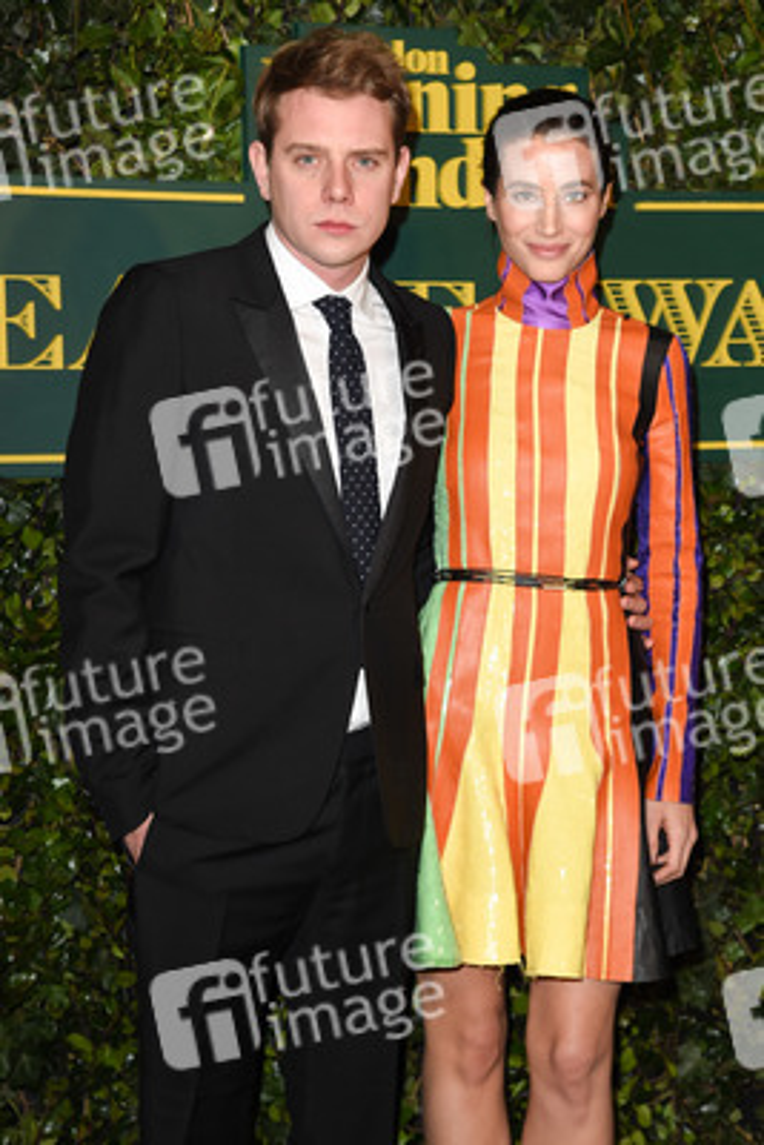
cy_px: 572
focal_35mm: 75
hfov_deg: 18.2
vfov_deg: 27.0
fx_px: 2385
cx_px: 382
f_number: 5.6
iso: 800
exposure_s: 1/250
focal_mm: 75
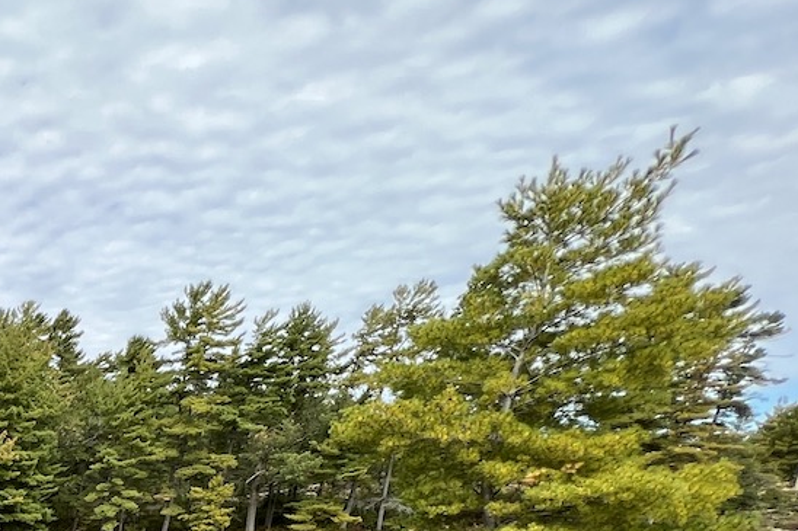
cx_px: -283
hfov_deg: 33.8
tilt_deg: -16.4
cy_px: 779
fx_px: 820
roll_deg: +0.9
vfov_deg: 26.7
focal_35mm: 37
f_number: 1.8
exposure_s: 1/295
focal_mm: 1.57
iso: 32
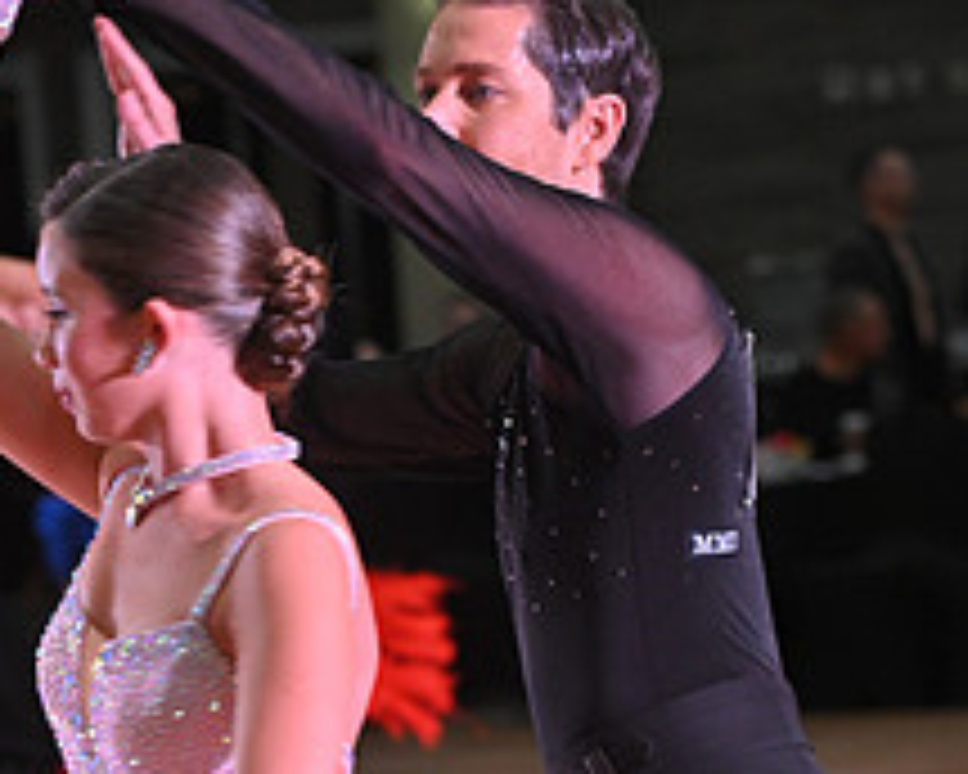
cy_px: 1040
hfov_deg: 7.5
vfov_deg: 6.0
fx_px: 7391
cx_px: 317
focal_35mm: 258
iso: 2000
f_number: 5
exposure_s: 1/320
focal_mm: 102
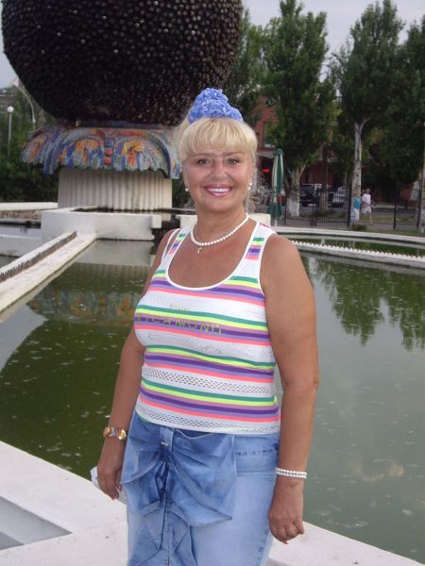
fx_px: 1064
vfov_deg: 29.8
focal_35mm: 65
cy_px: 283
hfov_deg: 22.6
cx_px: 212
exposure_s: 1/80
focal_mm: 13.7
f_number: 3.8
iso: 200
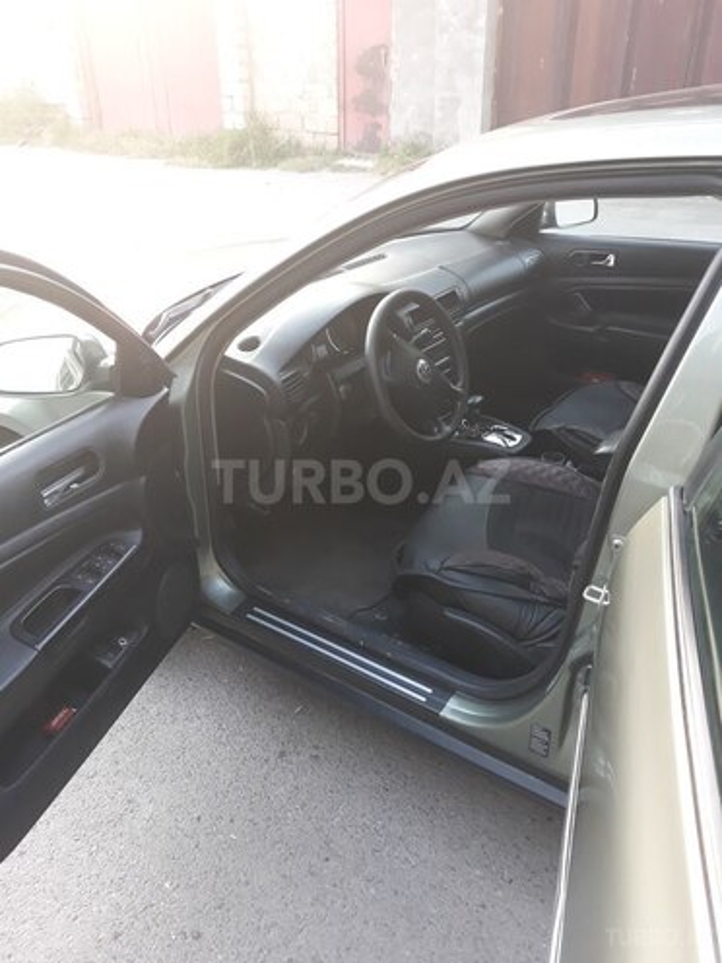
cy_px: 482
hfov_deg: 51.4
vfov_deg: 65.3
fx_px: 751
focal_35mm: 27
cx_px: 361
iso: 125
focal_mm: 3.71
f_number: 1.7
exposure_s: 1/50
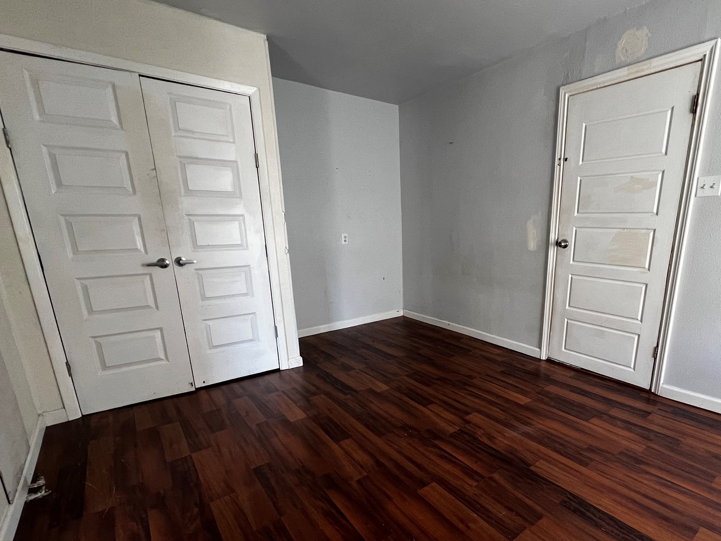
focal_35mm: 17
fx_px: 354
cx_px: 434
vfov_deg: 74.2
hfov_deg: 89.8
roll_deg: +0.8
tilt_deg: -15.4
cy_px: 314
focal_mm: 1.57
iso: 160
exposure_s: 1/60
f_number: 1.8
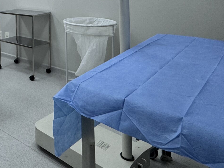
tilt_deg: -0.3
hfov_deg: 40.1
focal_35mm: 38
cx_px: -20
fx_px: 246
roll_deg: +1.9
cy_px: -14
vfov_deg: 33.3
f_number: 2.2
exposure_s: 1/120
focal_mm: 2.22
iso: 80
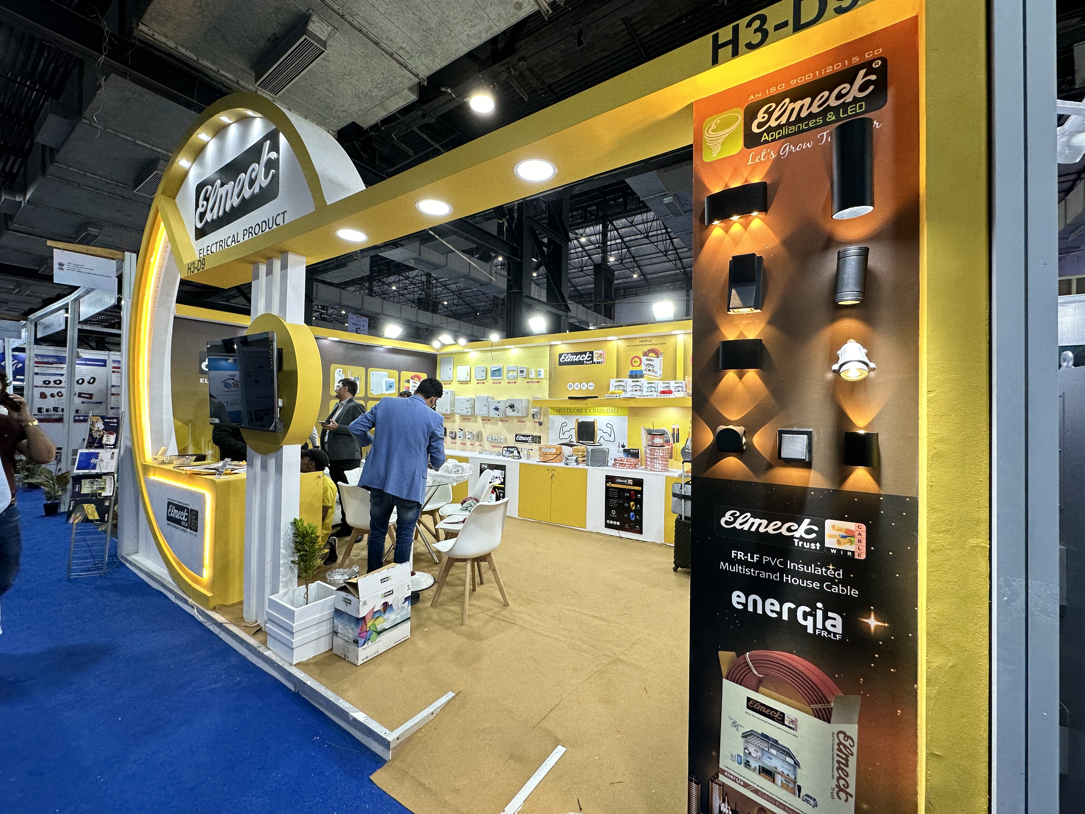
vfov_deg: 85.7
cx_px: 542
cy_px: 407
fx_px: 439
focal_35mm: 14
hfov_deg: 102.1
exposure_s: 1/100
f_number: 2.2
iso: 80
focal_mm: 2.22
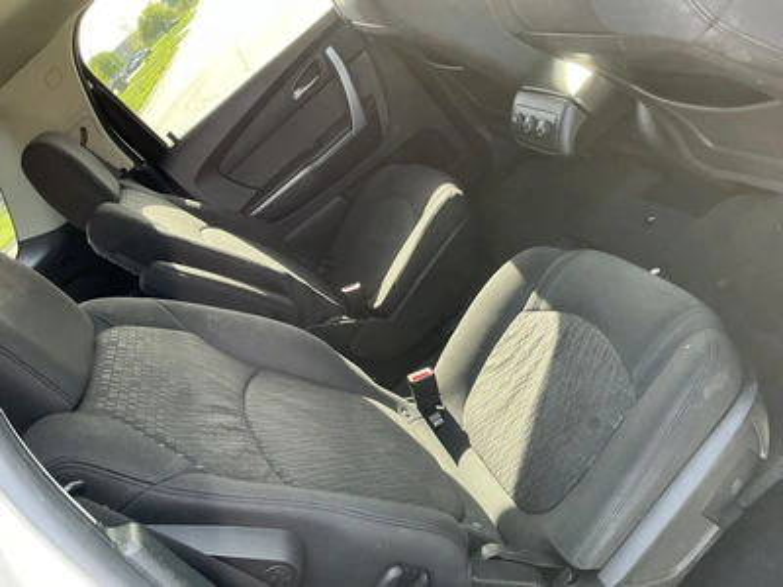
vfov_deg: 49.7
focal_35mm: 28
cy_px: 294
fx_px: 633
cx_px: 392
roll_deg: +44.7
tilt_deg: -27.8
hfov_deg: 63.4
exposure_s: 1/94
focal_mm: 3
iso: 64
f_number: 1.8
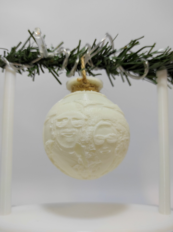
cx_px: 86
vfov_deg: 69.4
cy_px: 116
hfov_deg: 54.8
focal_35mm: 25
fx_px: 167
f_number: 1.89
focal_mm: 5.43
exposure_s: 1/50
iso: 322
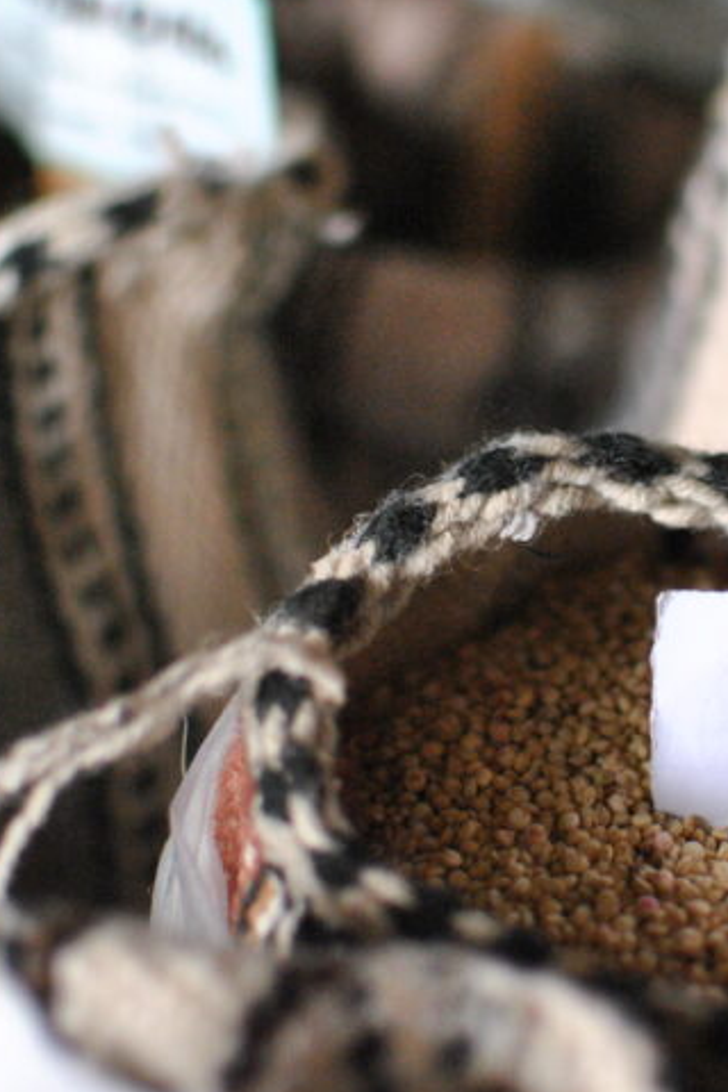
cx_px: 660
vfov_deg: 18.2
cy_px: 477
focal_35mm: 112
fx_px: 3399
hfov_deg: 12.1
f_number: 1.8
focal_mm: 35
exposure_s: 1/1000
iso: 800
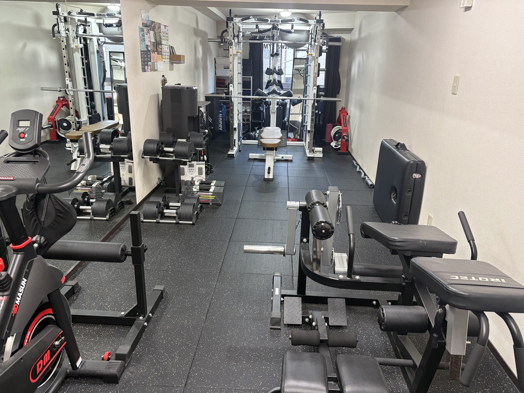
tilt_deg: -20.8
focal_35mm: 26
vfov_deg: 53.1
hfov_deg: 67.3
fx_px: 394
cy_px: 196
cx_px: 262
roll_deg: -2.2
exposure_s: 1/60
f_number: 1.6
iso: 200
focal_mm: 5.96
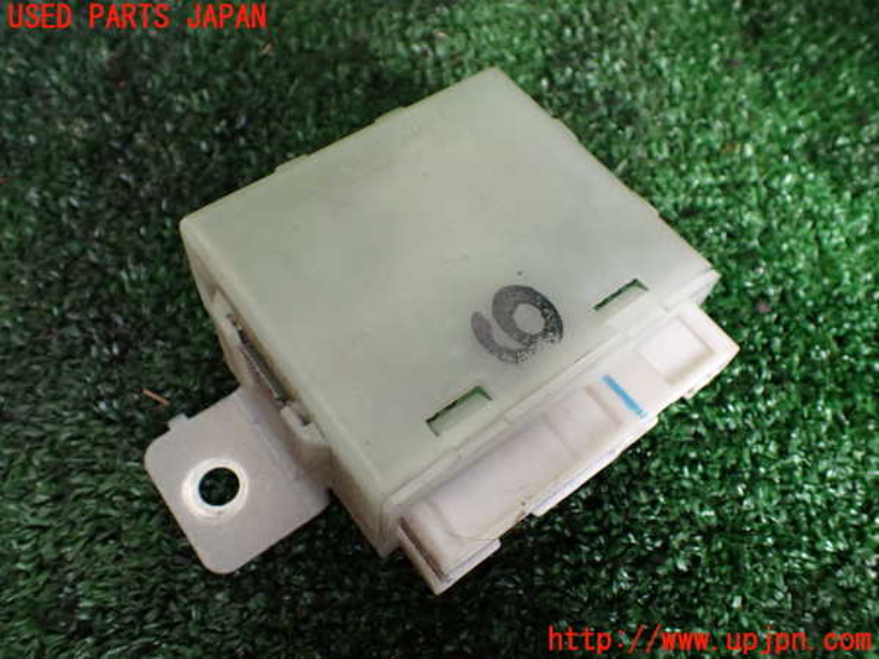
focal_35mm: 30
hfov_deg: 60.0
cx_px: 440
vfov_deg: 46.8
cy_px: 330
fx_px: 762
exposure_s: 1/125
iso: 320
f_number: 2.3
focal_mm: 5.4
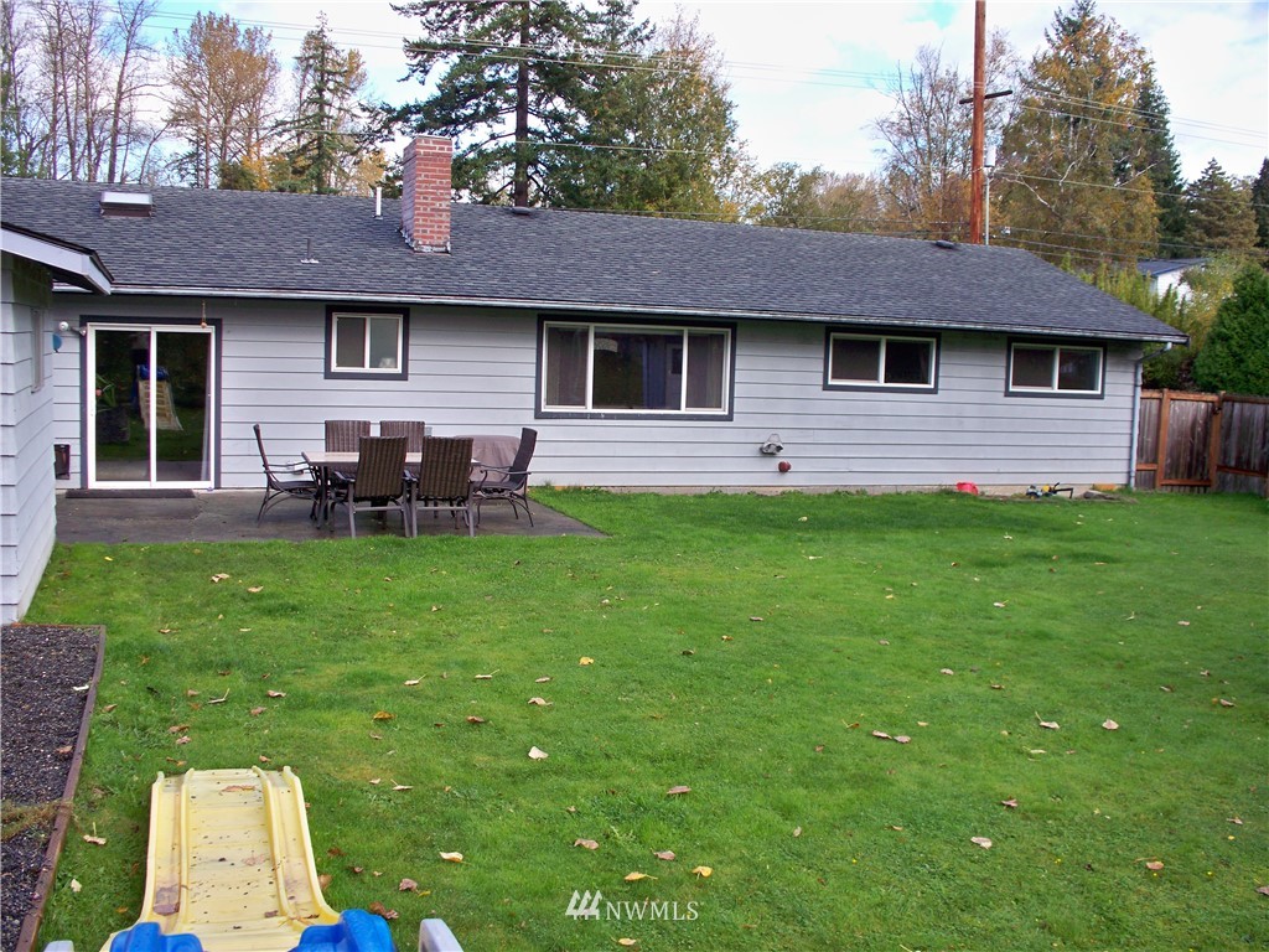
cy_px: 476
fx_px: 1283
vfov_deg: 40.7
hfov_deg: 52.6
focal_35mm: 35
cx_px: 634
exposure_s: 1/320
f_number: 2.8
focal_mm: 7.54
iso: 100
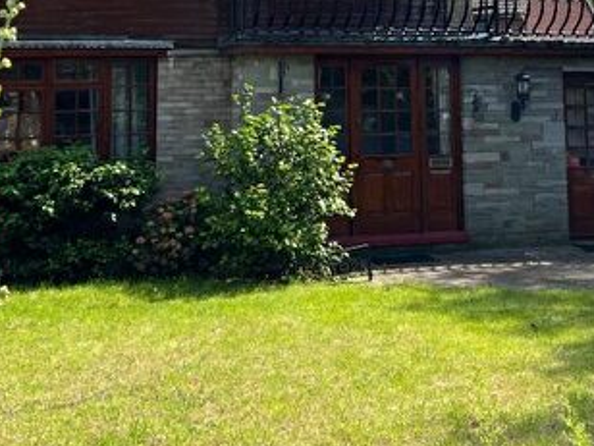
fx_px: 1012
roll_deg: +0.3
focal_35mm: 59
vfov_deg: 23.5
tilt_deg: +6.3
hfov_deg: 32.6
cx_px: 349
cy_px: -22
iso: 50
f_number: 1.5
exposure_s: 1/2915
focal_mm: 5.7
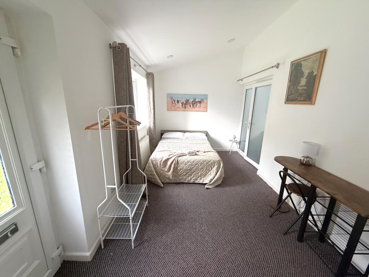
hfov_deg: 102.1
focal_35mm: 14
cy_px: 138
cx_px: 184
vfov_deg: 85.7
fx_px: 149
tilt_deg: -14.0
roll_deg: -1.0
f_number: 2.2
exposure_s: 1/97
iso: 320
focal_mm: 2.22
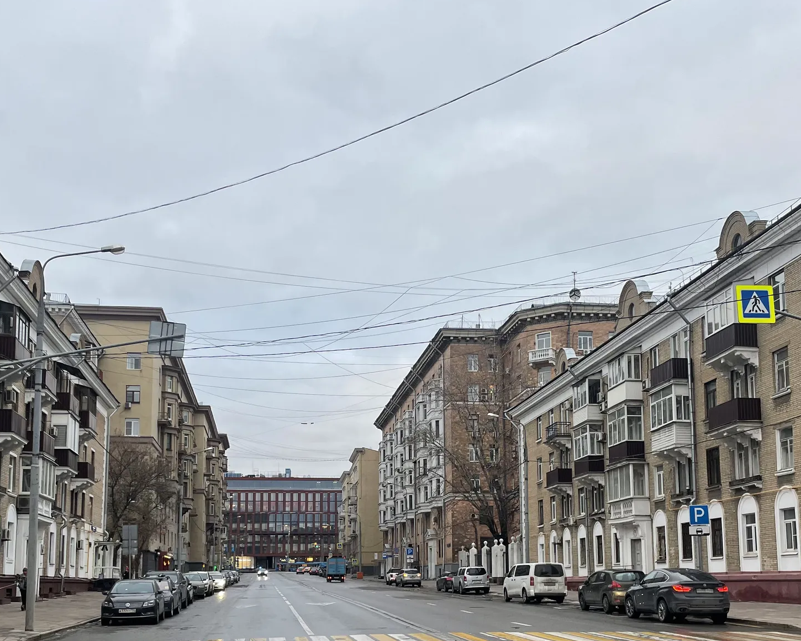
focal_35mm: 42
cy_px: 455
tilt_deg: +7.7
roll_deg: -0.3
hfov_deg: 43.8
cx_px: 408
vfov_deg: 35.1
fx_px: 996
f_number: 1.6
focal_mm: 4.2
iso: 50
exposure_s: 1/121
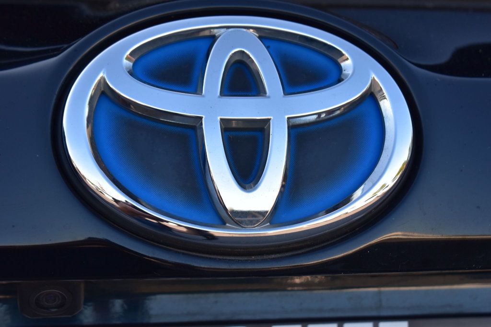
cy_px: 164
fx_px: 1125
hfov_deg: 24.6
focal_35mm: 82
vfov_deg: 16.5
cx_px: 246
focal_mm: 55
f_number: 10
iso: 400
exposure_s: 1/200
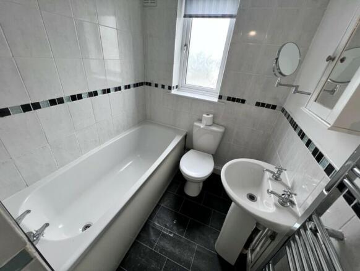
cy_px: 136
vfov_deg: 90.0
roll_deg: -5.9
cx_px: 180
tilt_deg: -29.3
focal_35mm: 13
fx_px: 135
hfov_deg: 106.2
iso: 125
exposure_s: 1/99
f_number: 1.8
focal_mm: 1.57
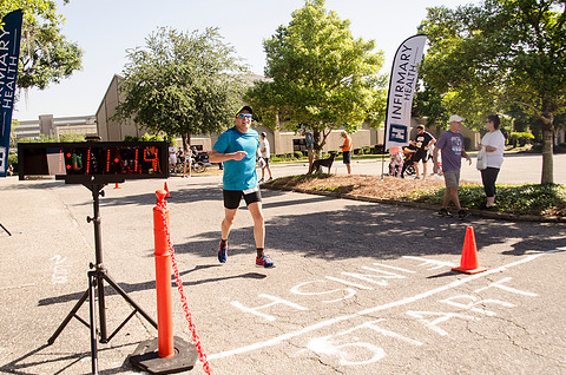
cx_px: 268
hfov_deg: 63.7
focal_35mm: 29
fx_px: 455
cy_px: 191
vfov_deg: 44.8
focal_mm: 16
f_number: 5
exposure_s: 1/1600
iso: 640
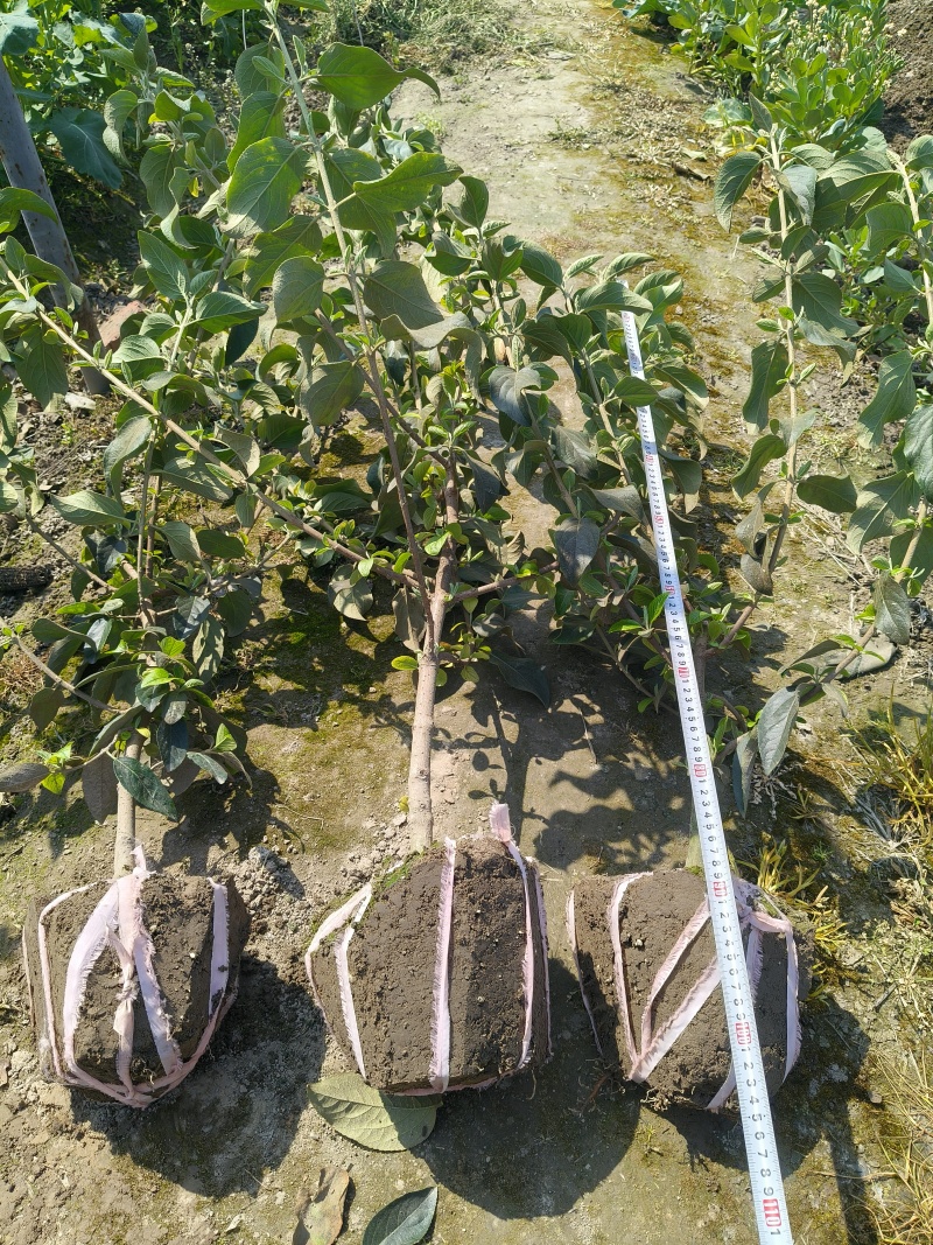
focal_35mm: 26
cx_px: 466
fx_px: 935
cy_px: 622
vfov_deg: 67.3
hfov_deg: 53.1
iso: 80
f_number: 1.8
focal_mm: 4.84
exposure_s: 1/2325
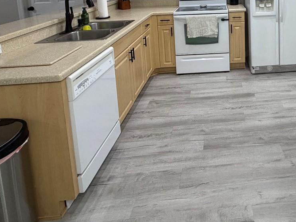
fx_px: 256
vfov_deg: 41.1
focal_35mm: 30
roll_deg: +1.8
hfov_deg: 55.3
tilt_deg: -7.4
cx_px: 242
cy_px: 2
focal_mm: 2.22
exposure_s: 1/120
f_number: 2.2
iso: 250
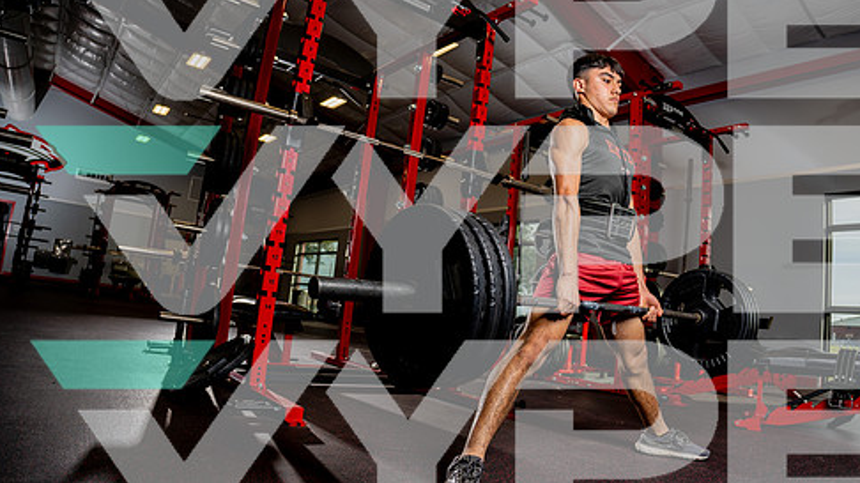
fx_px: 570
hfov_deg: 73.7
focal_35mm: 25
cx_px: 487
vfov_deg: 45.9
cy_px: 220
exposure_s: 1/250
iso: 100
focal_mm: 20
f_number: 4
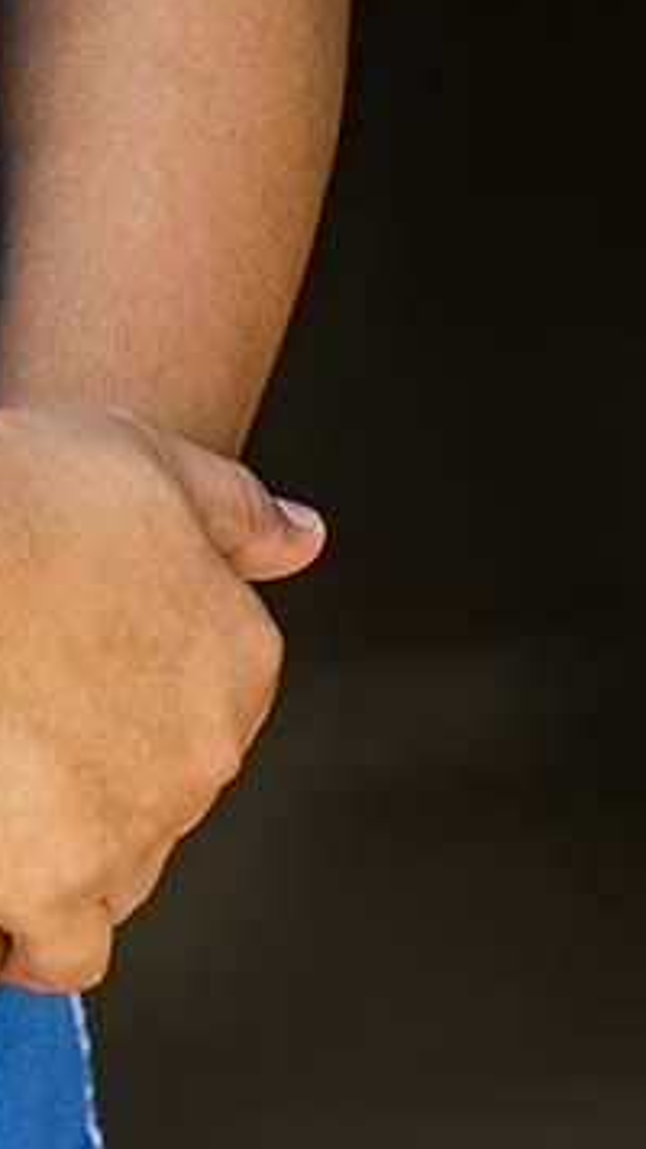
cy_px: -758
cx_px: -591
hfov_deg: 1.7
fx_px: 21946
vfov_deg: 3.0
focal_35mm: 720
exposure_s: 1/500
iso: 100
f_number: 2.8
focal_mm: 170
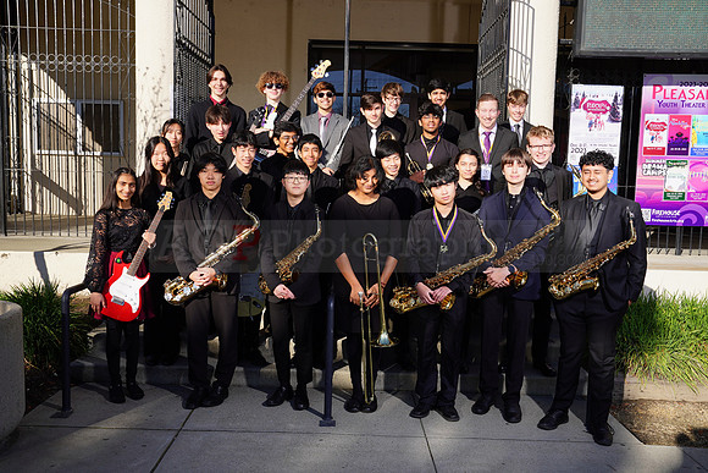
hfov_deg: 58.7
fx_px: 629
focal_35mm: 32
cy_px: 236
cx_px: 354
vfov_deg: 41.1
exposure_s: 1/250
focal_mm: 32
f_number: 8
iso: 100
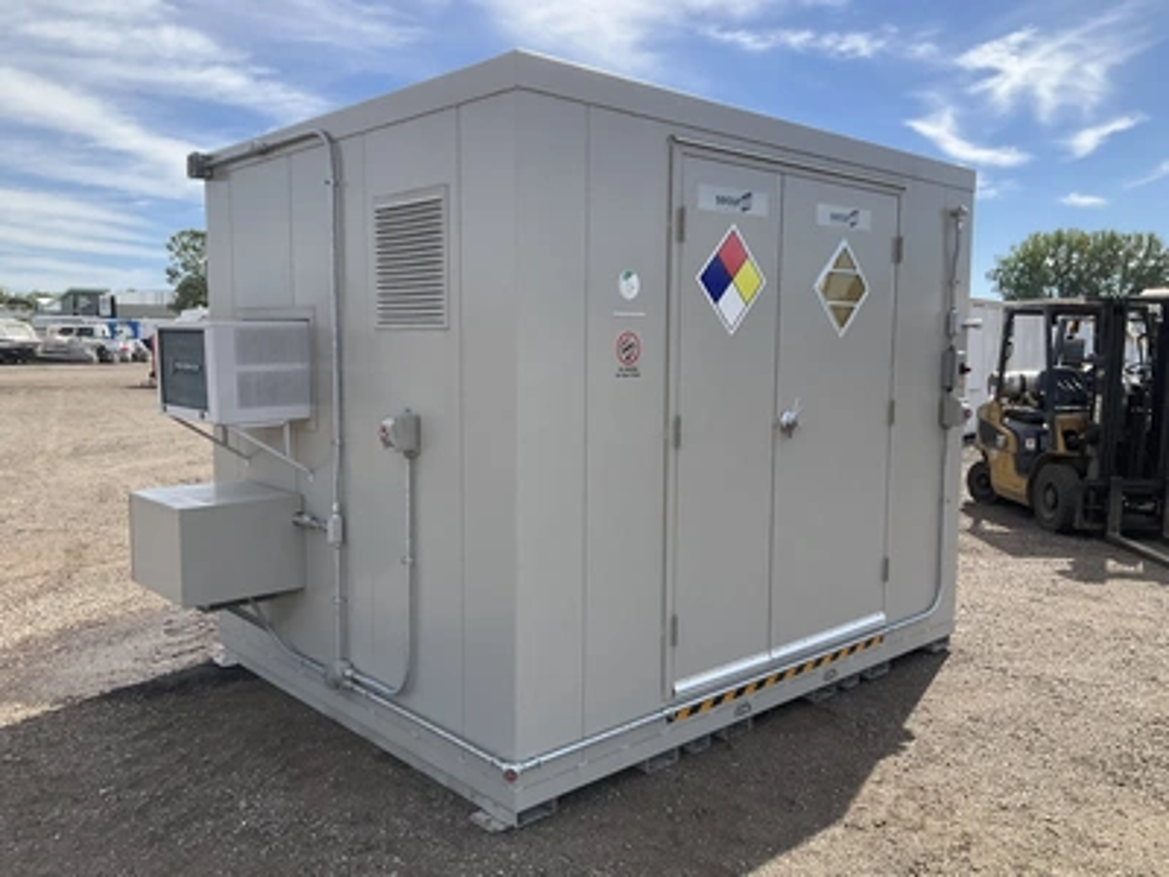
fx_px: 979
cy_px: 438
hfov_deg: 61.7
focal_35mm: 29
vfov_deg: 48.2
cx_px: 584
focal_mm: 3
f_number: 1.8
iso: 25
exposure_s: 1/1195
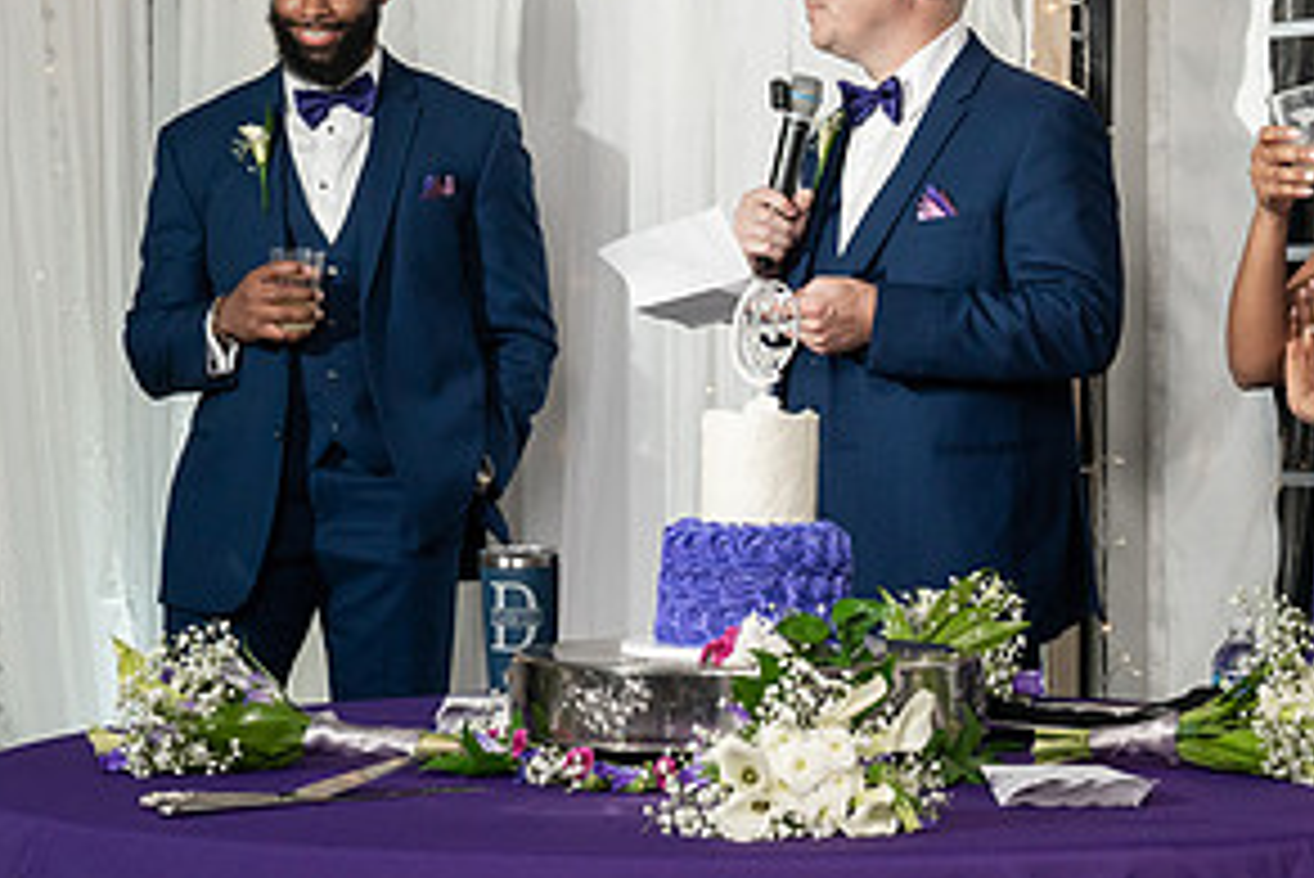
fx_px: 3360
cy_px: 340
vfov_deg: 14.9
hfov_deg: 21.6
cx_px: 1214
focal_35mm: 92
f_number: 5.6
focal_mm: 46
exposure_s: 1/200
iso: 1600
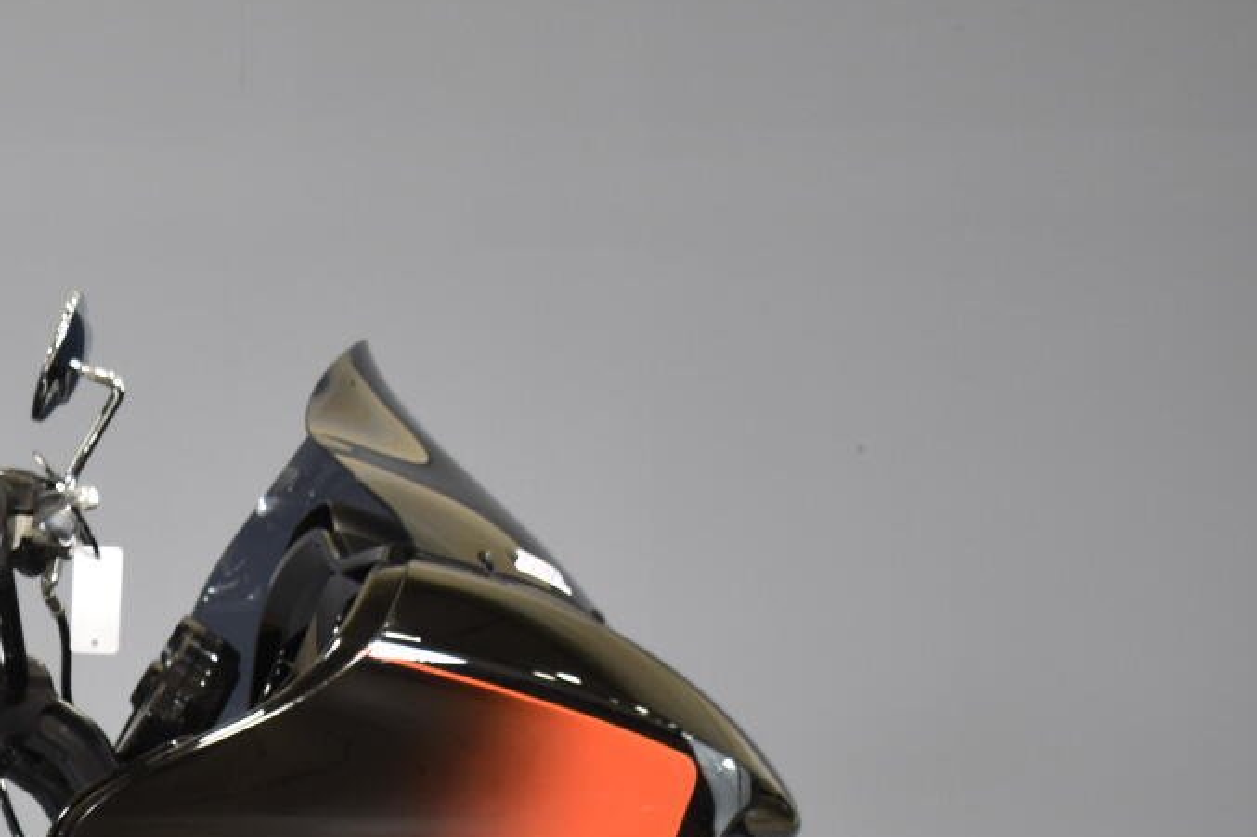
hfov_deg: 14.9
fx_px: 4485
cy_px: 1196
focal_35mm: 128
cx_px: -594
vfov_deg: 10.4
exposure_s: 1/20
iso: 400
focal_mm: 29
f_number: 4.2
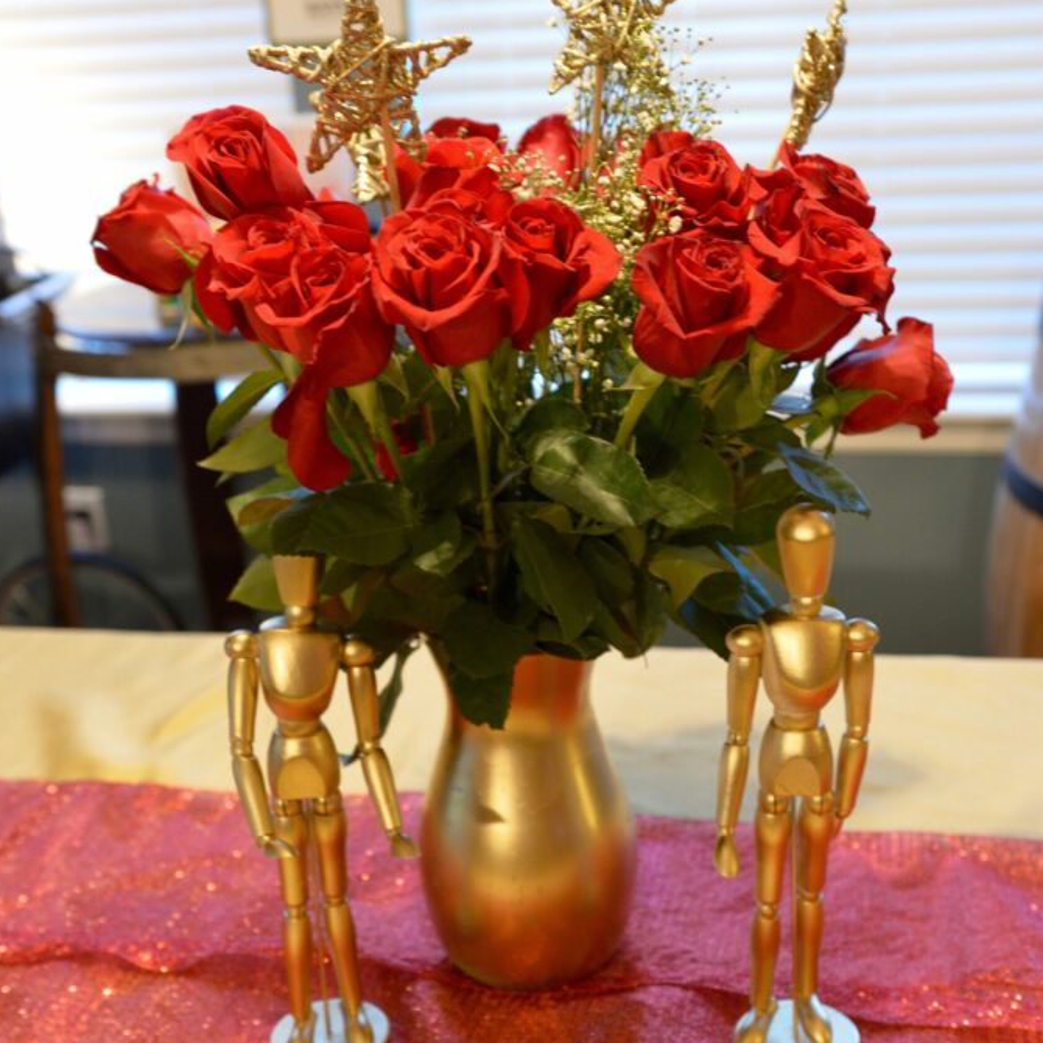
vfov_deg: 34.9
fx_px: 1658
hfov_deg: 34.9
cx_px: 519
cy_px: 587
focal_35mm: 49
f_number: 2.8
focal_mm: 25
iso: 800
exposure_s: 1/30
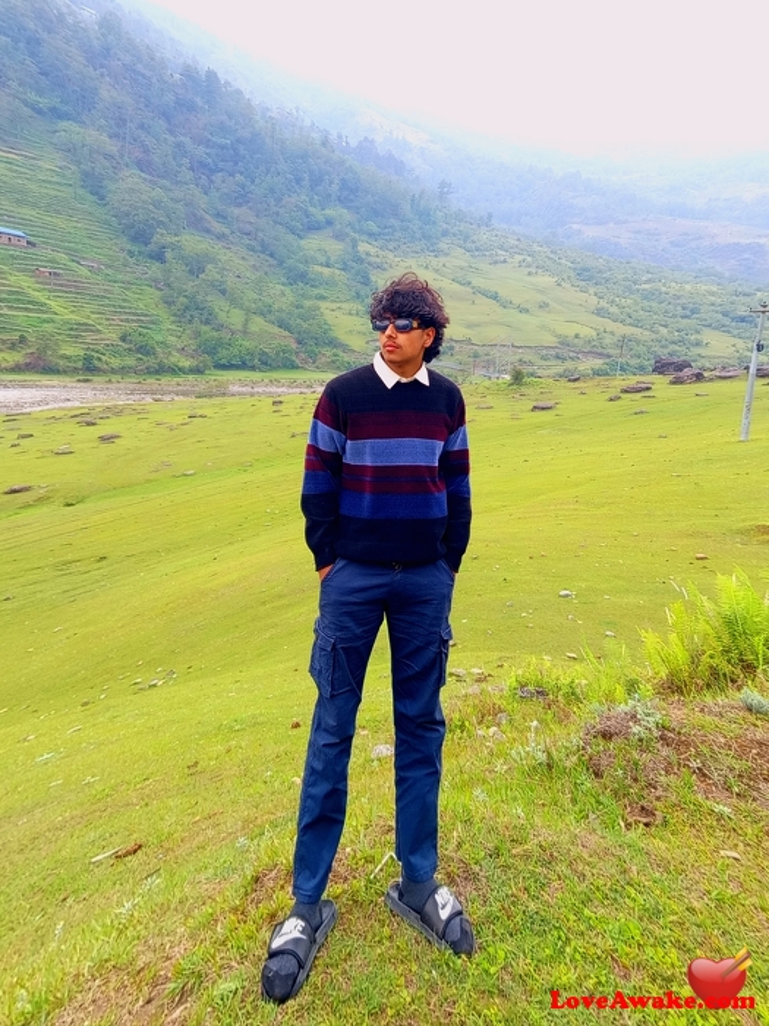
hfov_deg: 42.9
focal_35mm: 33
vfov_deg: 55.4
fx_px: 977
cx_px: 384
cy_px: 513
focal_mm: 5.24
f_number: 1.7
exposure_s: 1/100
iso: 58
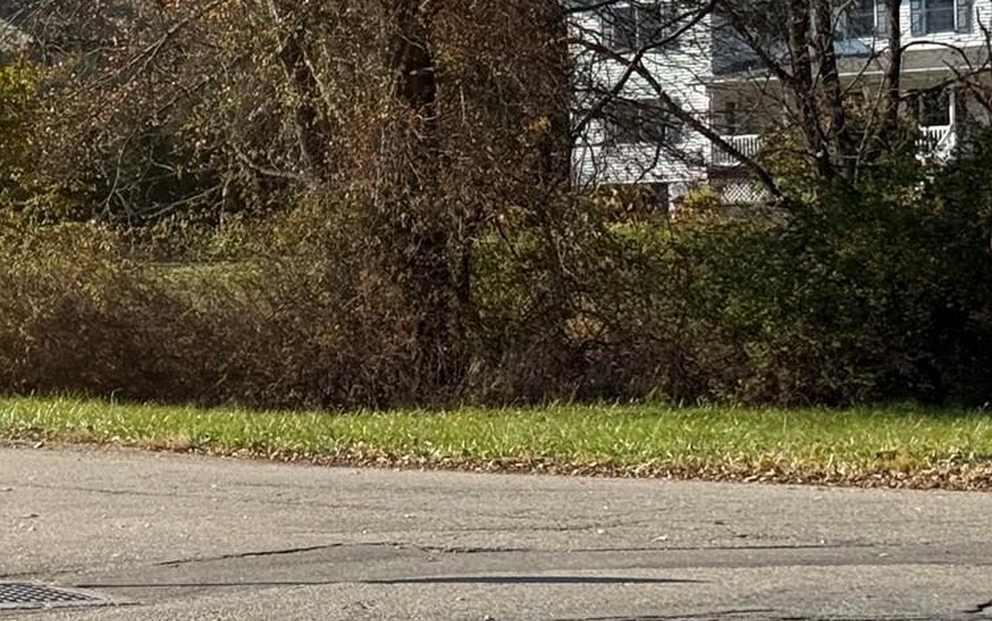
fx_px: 3758
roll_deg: +0.5
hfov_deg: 14.4
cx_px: -298
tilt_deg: +1.7
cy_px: 154
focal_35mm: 139
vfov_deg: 9.4
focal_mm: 6.76
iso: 64
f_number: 1.78
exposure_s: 1/5208
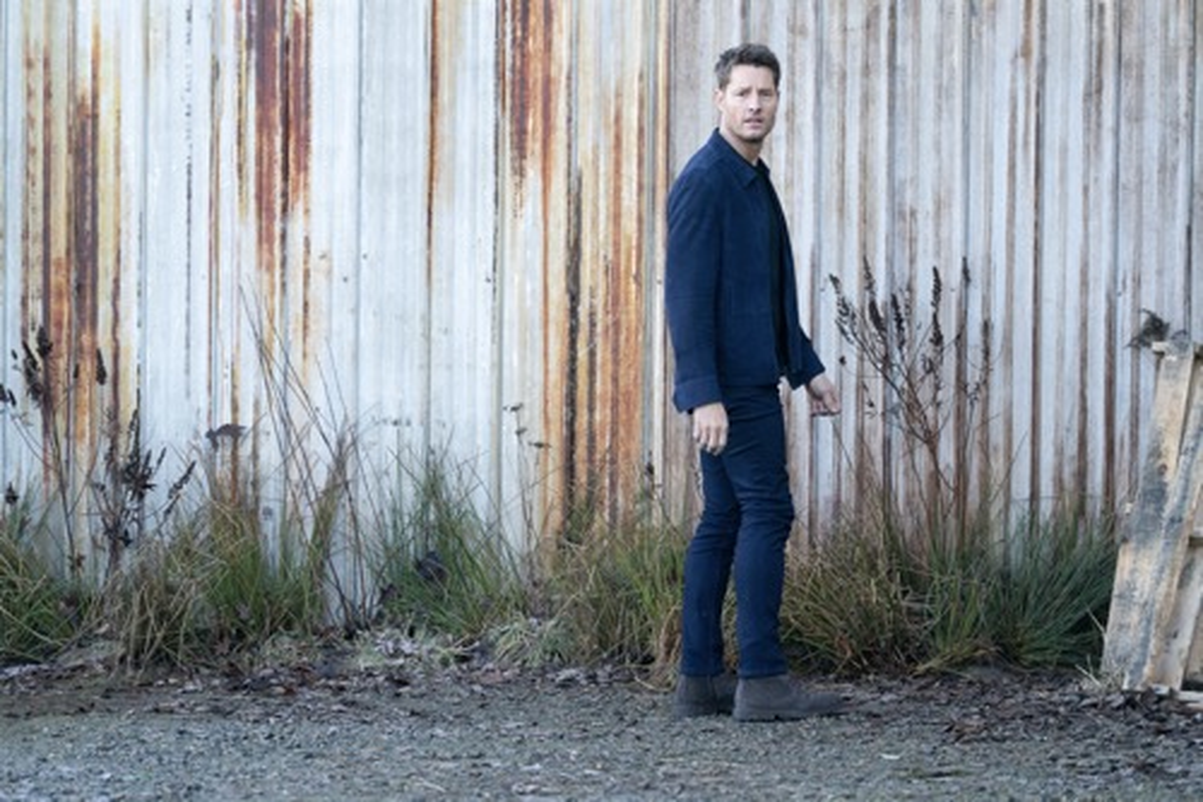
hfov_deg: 10.3
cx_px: 602
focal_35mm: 200
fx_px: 6681
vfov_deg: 6.9
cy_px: 401
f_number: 2.8
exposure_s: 1/400
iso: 320
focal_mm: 200
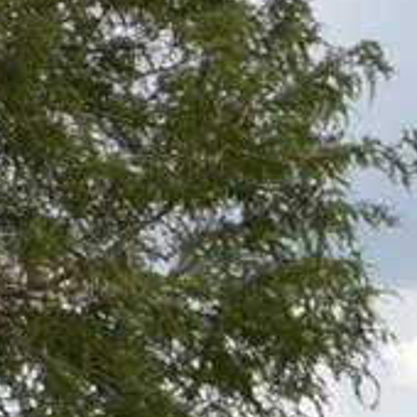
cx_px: 400
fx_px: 6542
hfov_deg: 3.6
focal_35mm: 480
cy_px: 584
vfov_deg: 3.6
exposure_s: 1/160
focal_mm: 40
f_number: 6.3
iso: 100
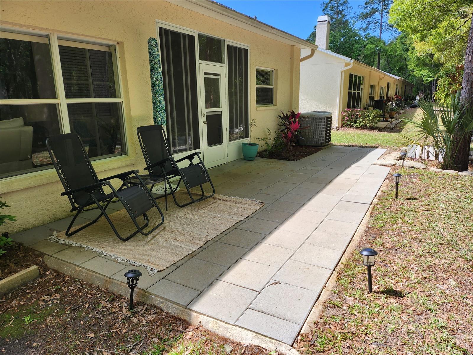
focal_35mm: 24
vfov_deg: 56.8
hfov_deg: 71.6
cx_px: 236
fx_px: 328
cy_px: 178
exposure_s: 1/1286
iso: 50
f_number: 1.8
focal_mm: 5
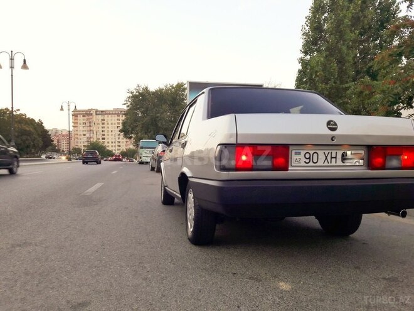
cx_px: 207
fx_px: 335
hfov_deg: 63.4
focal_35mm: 28
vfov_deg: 49.7
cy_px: 156
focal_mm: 3.7
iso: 50
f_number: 1.9
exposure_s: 1/50
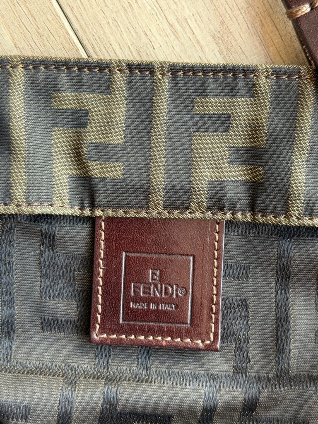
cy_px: 212
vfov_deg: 39.7
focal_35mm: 48
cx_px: 159
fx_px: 588
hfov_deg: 30.3
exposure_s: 1/60
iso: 250
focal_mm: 6.76
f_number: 1.78
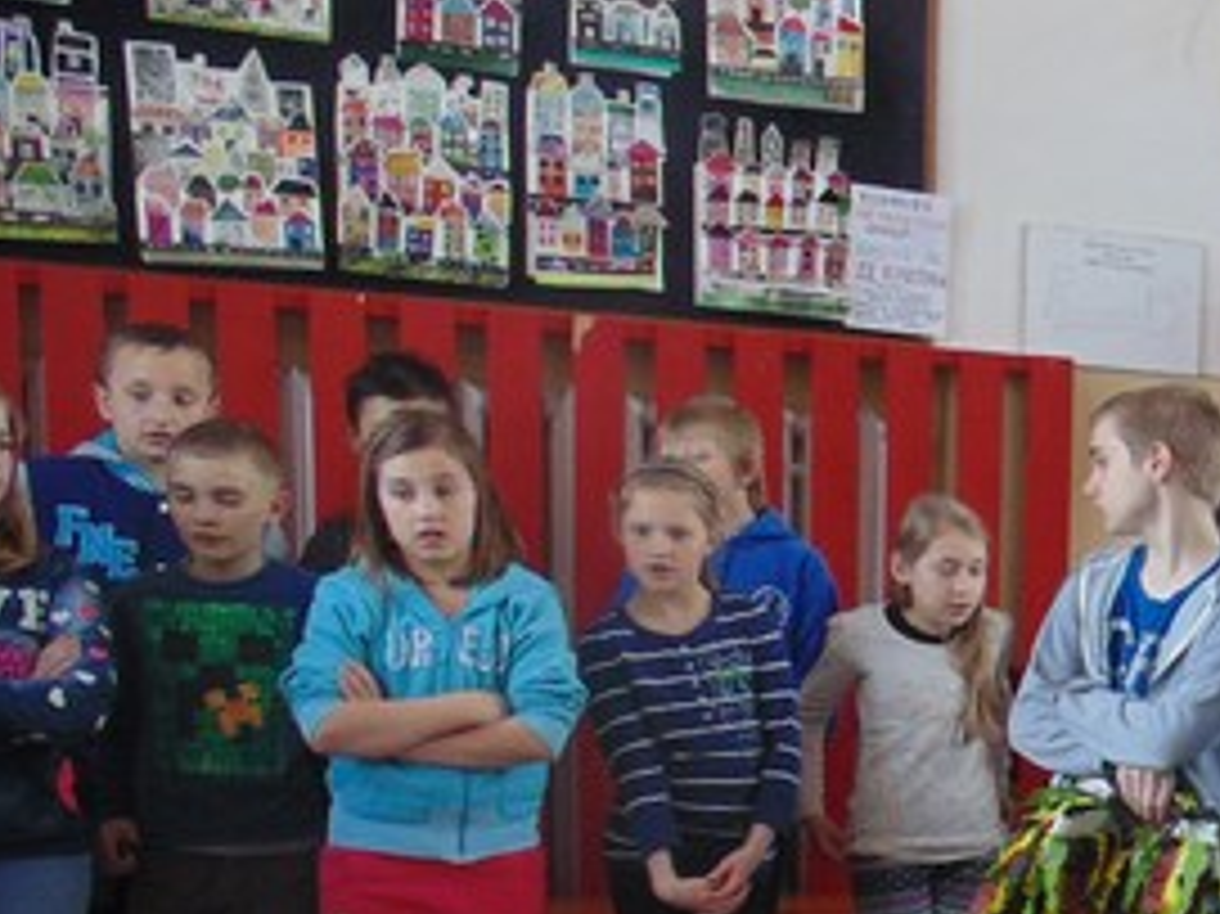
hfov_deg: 24.7
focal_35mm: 65
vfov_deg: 21.9
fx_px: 2290
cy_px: 878
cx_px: 1702
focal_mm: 4
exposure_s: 1/30
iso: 100
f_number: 3.1
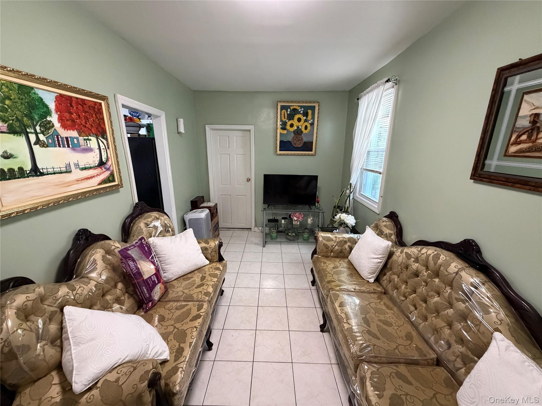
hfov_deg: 102.1
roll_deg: -1.0
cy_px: 203
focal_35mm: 14
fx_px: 219
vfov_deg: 85.7
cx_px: 271
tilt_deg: -14.9
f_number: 2.2
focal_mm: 2.22
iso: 640
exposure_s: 1/60
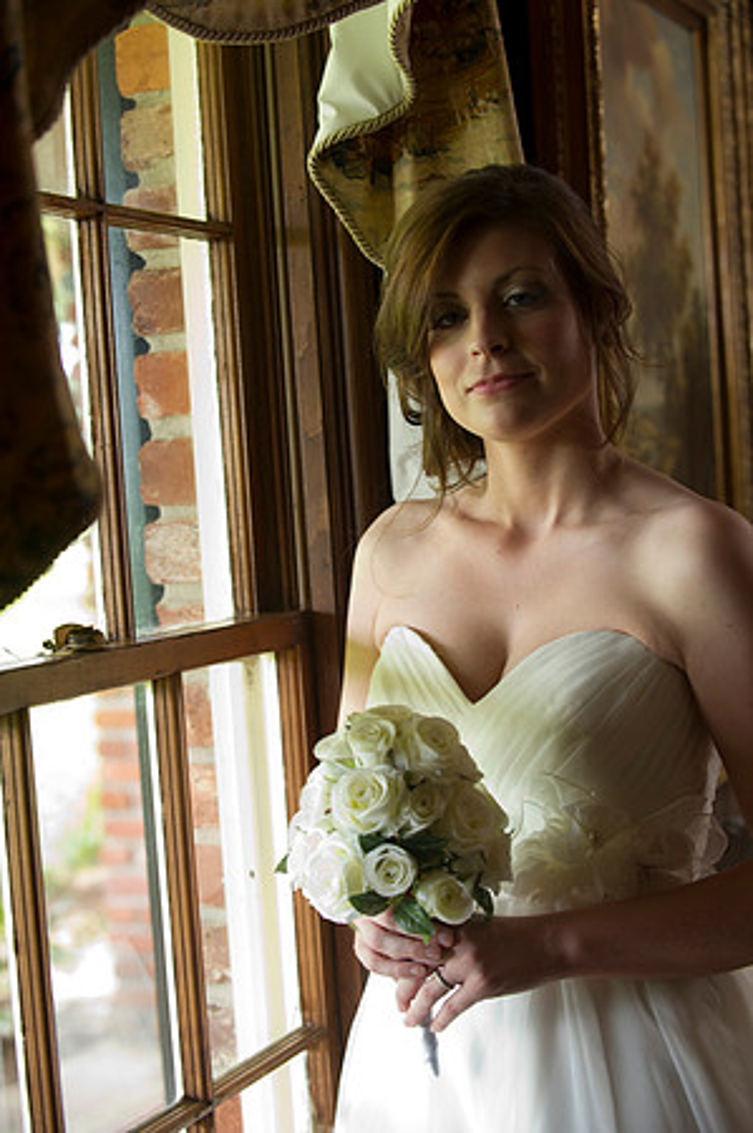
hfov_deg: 19.4
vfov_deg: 28.9
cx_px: 376
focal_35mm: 70
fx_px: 2201
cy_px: 566
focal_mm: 70
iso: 1250
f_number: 3.5
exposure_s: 1/80
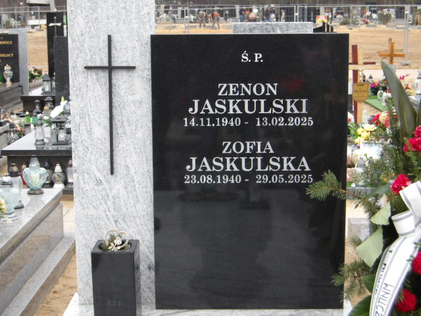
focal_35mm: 70
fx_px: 851
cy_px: 158
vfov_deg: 21.0
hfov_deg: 27.8
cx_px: 210
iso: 203
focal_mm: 12.5
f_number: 4.9
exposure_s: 1/60
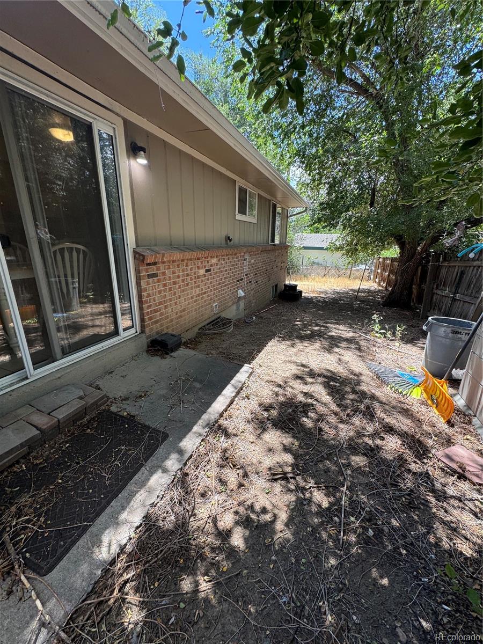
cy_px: 322
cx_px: 242
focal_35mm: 14
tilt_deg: -17.2
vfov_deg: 102.1
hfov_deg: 85.7
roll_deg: -0.8
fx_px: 260
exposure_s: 1/211
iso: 40
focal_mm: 2.22
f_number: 2.2
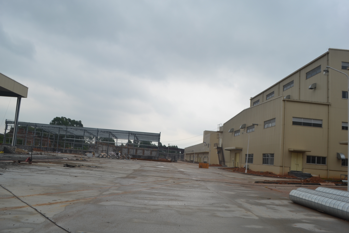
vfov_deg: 47.9
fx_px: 262
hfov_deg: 67.4
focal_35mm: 27
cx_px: 174
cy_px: 116
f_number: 7.1
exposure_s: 1/200
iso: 100
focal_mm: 18
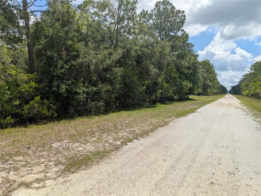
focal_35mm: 24
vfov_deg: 56.9
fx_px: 181
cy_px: 98
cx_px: 130
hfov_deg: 71.5
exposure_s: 1/1280
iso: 20
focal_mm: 6.9
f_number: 1.68
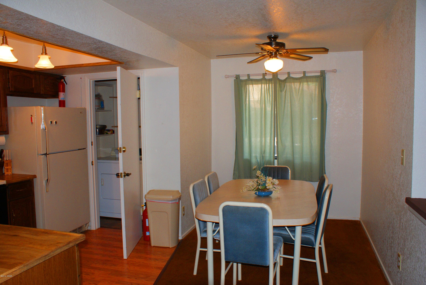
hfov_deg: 67.3
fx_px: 320
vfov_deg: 48.0
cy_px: 142
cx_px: 213
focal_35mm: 27
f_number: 5.6
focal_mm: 18
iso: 400
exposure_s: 1/60
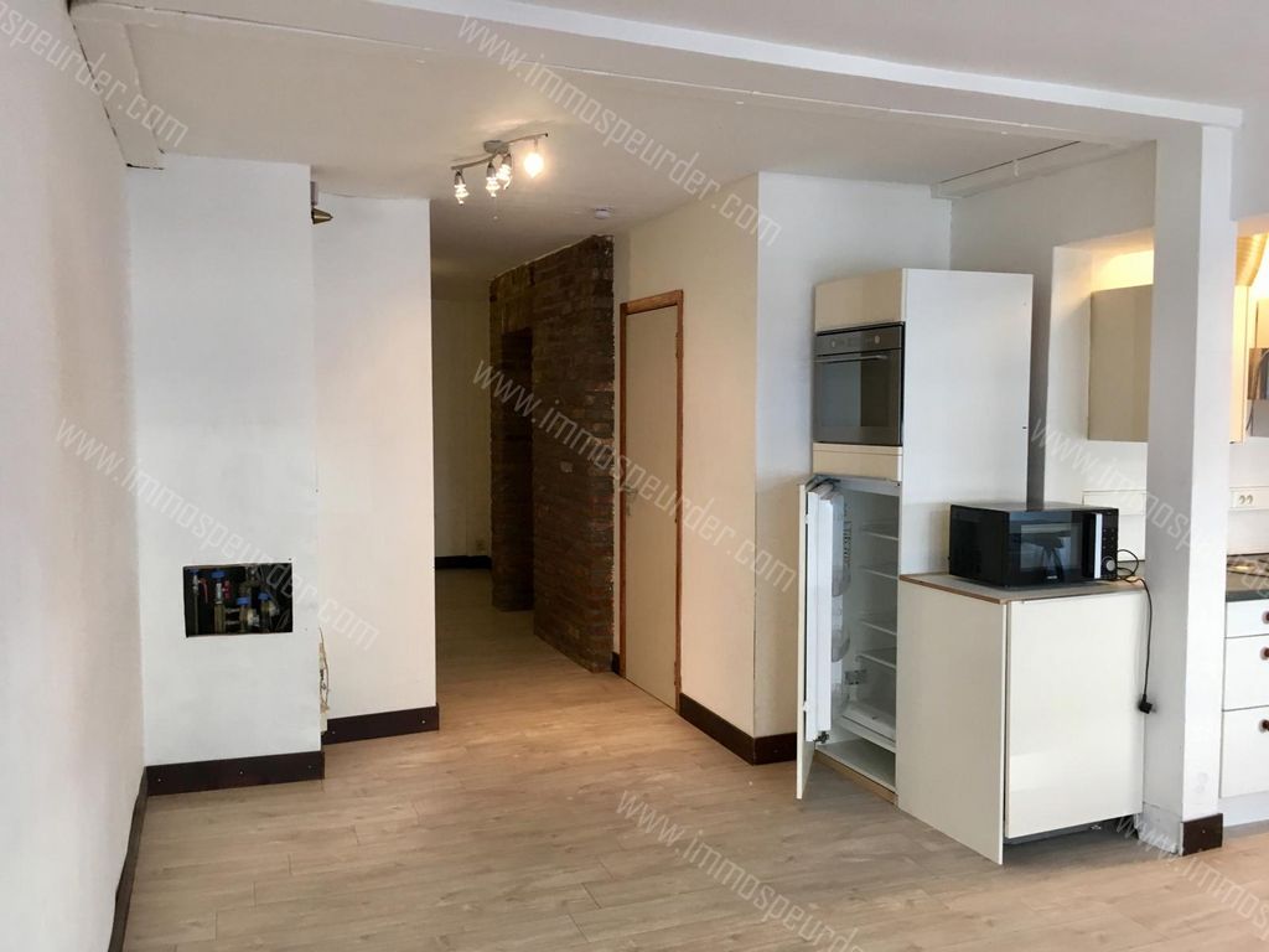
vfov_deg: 48.2
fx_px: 1063
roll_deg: -0.2
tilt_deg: -4.6
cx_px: 634
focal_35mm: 29
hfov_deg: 61.7
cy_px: 476
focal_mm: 4.15
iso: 50
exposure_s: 1/33
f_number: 2.2
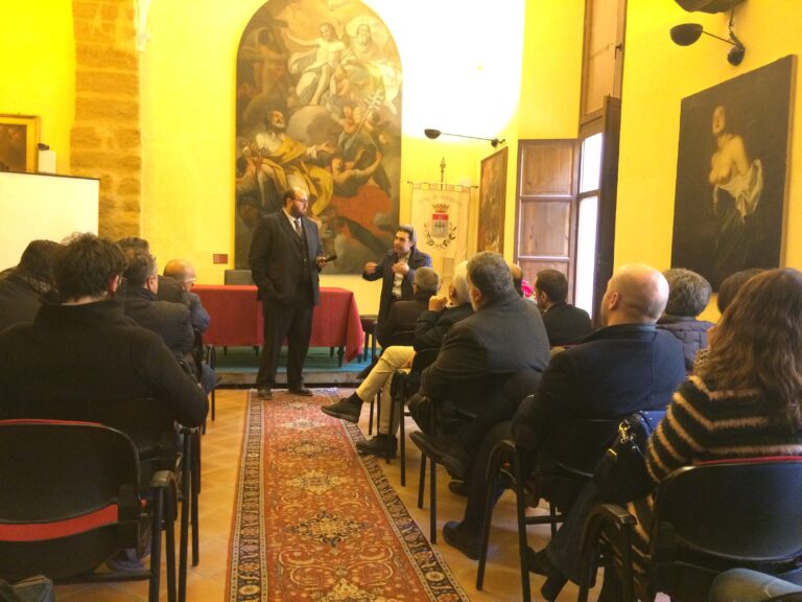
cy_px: 301
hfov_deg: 61.7
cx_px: 401
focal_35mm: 29
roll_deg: -1.5
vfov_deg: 48.2
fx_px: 672
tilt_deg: -1.8
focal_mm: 4.15
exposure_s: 1/17
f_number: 2.2
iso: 320
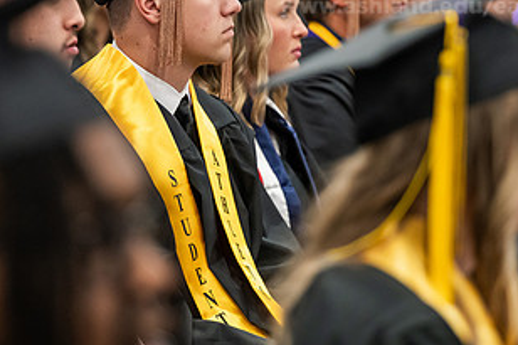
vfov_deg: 6.9
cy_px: 41
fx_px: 2847
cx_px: 204
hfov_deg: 10.4
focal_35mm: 198
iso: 2500
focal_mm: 105
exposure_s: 1/200
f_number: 2.8
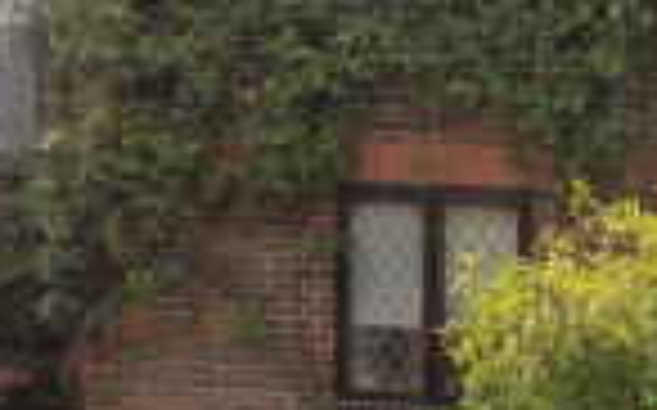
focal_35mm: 107
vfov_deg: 12.1
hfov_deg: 19.5
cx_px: 266
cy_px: 61
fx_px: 1914
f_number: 4
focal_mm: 10
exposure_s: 1/1250
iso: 400
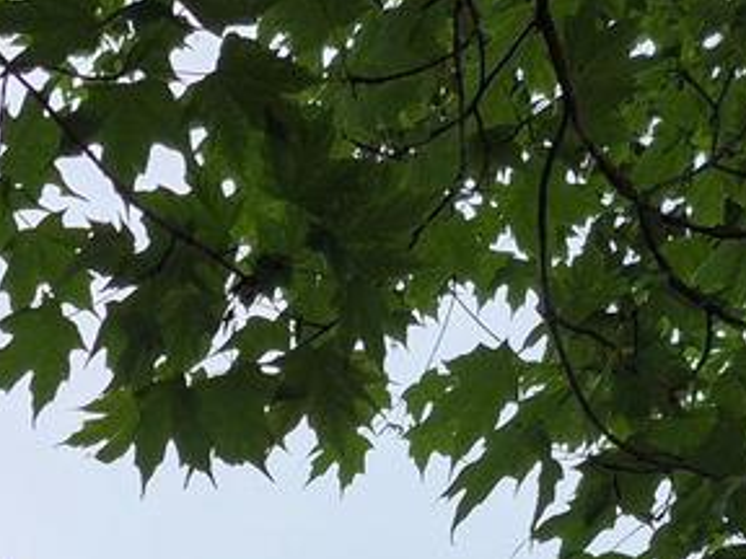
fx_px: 2478
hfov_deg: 15.6
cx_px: -420
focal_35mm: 115
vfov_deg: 10.8
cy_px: 1374
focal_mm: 5.4
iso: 25
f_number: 1.8
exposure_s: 1/372
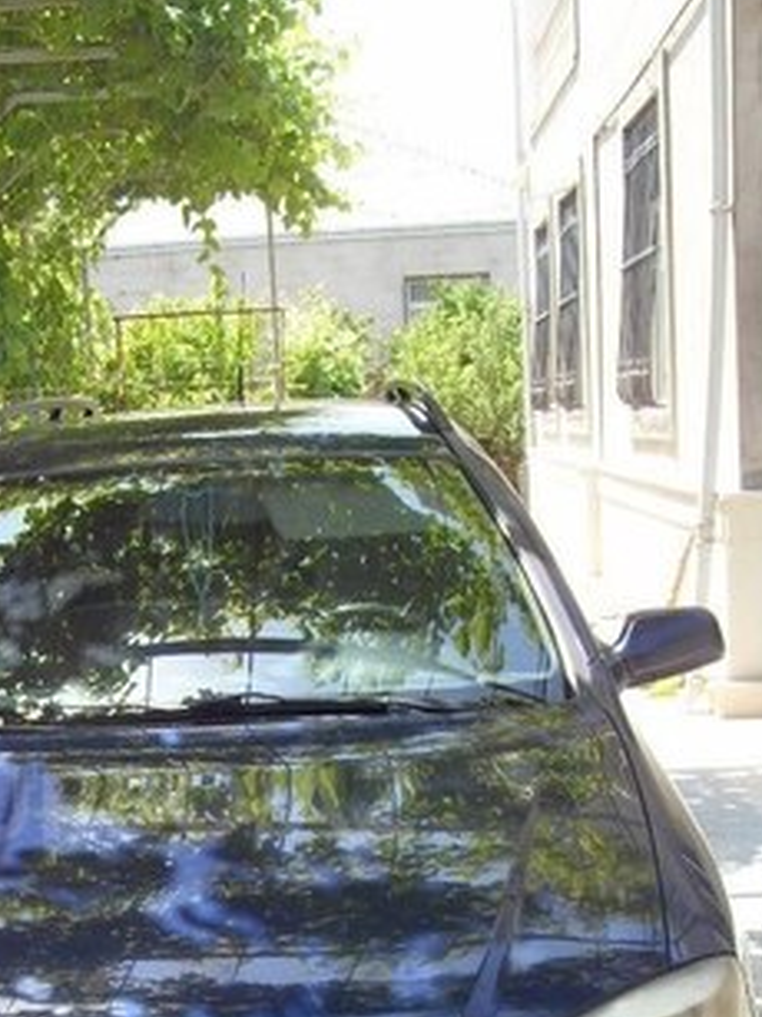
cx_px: 159
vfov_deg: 30.1
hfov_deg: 23.0
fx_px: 1850
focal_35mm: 63
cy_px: 802
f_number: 3.5
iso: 80
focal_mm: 6.6
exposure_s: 1/250
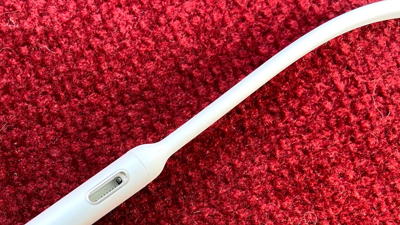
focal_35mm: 44
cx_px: 91
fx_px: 467
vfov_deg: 25.9
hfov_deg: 44.5
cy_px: 218
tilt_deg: -80.1
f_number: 1.8
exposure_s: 1/60
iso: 160
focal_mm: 4.25
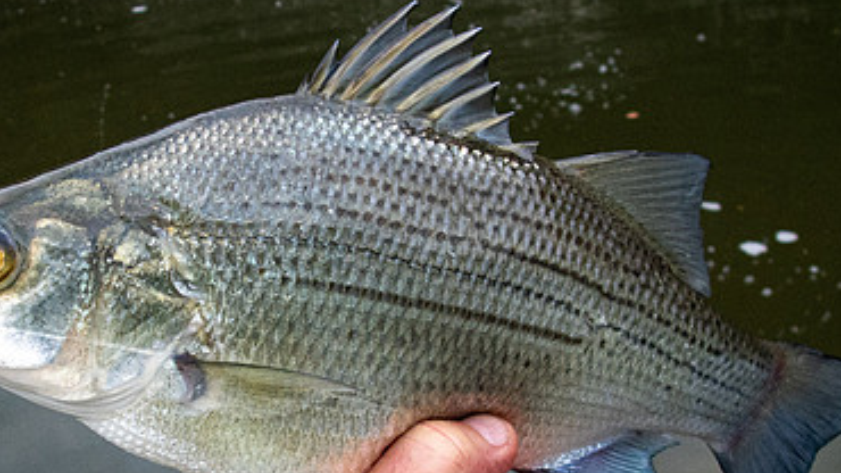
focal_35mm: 50
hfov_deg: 40.9
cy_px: 310
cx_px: 290
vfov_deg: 23.8
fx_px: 1115
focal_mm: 4.5
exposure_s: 1/125
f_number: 2.8
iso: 200
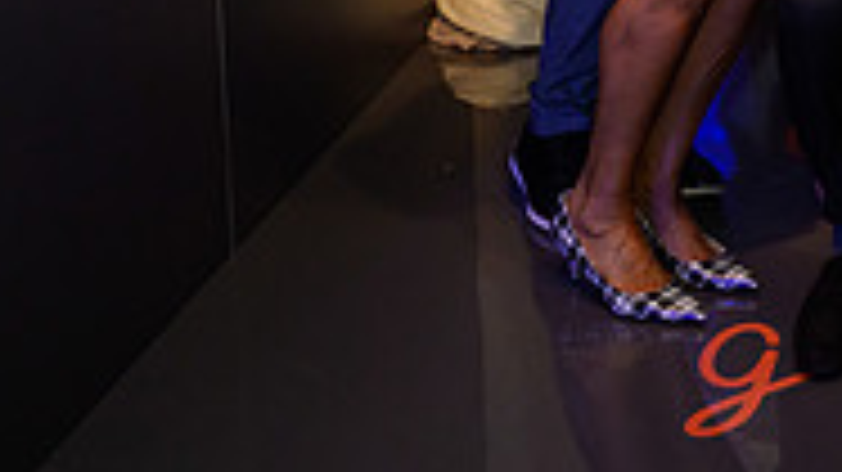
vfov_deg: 13.0
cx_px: 968
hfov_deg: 23.0
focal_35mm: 86
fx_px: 1919
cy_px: -308
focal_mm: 26.5
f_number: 2.8
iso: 1600
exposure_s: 1/160
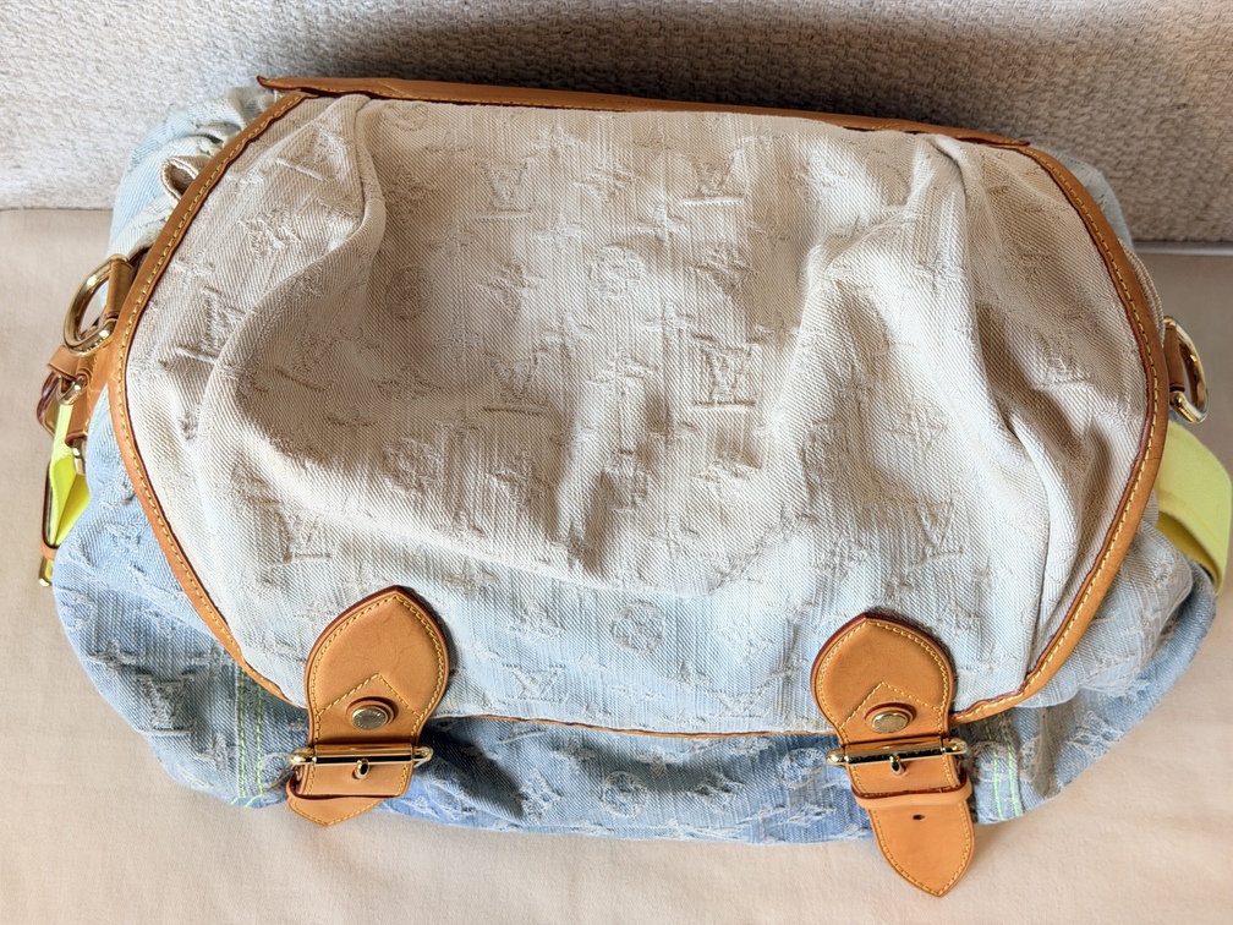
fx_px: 1710
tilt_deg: -68.9
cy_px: 462
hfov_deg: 39.7
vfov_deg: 30.3
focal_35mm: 48
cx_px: 616
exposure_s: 1/50
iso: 50
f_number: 1.78
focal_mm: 6.76
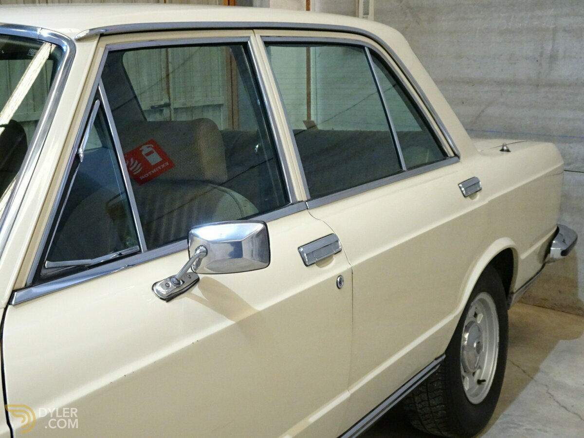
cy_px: 219
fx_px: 877
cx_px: 292
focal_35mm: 52
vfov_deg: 28.0
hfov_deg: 36.8
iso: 800
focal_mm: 8.84
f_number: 4.5
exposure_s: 1/13
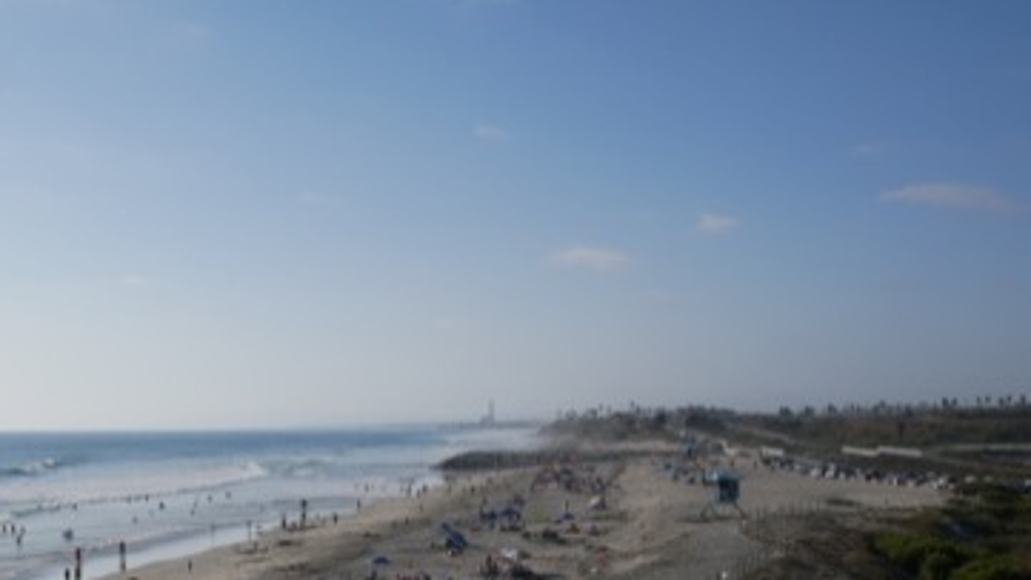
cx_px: 423
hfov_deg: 37.7
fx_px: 1503
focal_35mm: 55
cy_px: 409
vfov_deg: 21.7
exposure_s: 1/400
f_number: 9
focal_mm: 19
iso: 200
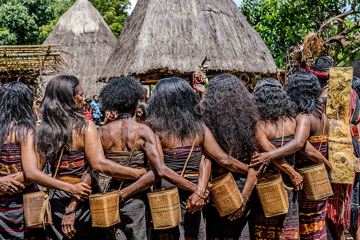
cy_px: 120
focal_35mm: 44
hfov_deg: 44.5
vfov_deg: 30.5
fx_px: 440
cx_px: 180
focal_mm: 44
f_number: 5
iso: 250
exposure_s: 1/400
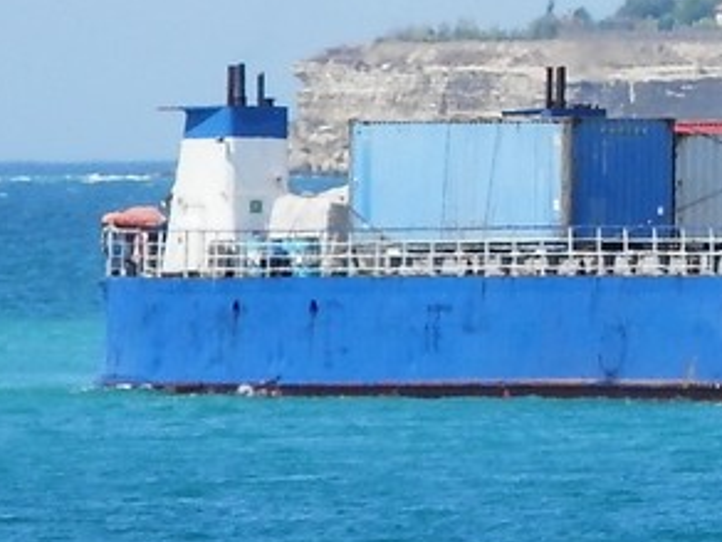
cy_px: -15
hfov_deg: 1.6
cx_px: 1155
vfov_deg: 1.2
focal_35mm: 1243
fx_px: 25926
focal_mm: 53.9
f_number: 6.5
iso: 80
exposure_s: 1/320
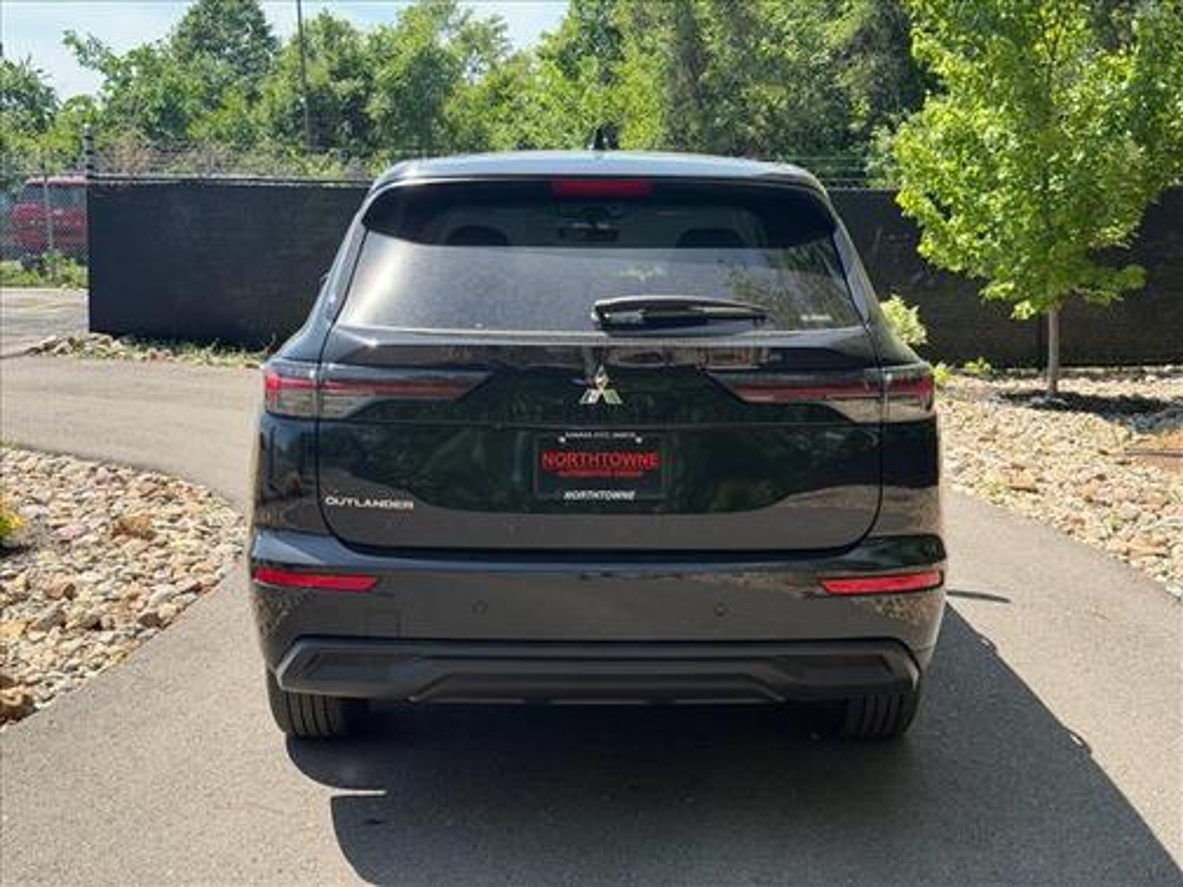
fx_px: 1640
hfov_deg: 39.7
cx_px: 592
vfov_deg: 30.3
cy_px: 444
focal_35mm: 48
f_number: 1.78
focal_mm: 6.76
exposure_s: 1/2208
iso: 80
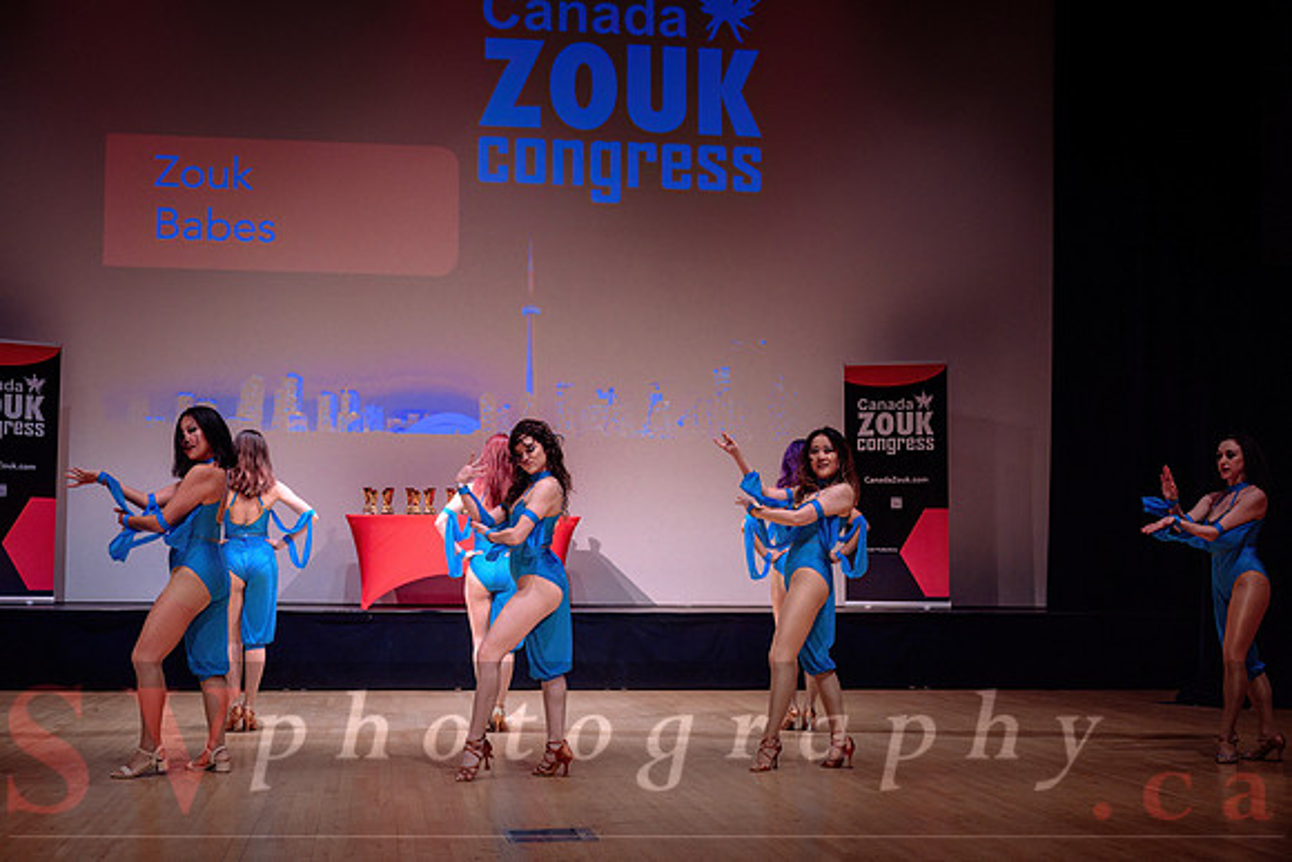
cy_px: 468
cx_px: 577
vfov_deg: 31.5
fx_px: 1528
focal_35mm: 43
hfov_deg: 45.8
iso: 1600
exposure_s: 1/500
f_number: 2.8
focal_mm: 38
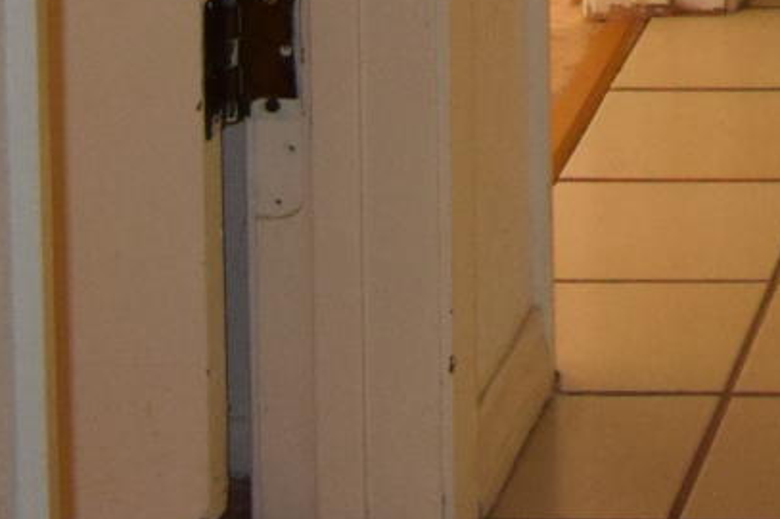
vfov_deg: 6.0
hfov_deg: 9.4
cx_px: 1763
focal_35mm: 199
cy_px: -1362
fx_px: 4310
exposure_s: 1/100
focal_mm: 18
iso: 800
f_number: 5
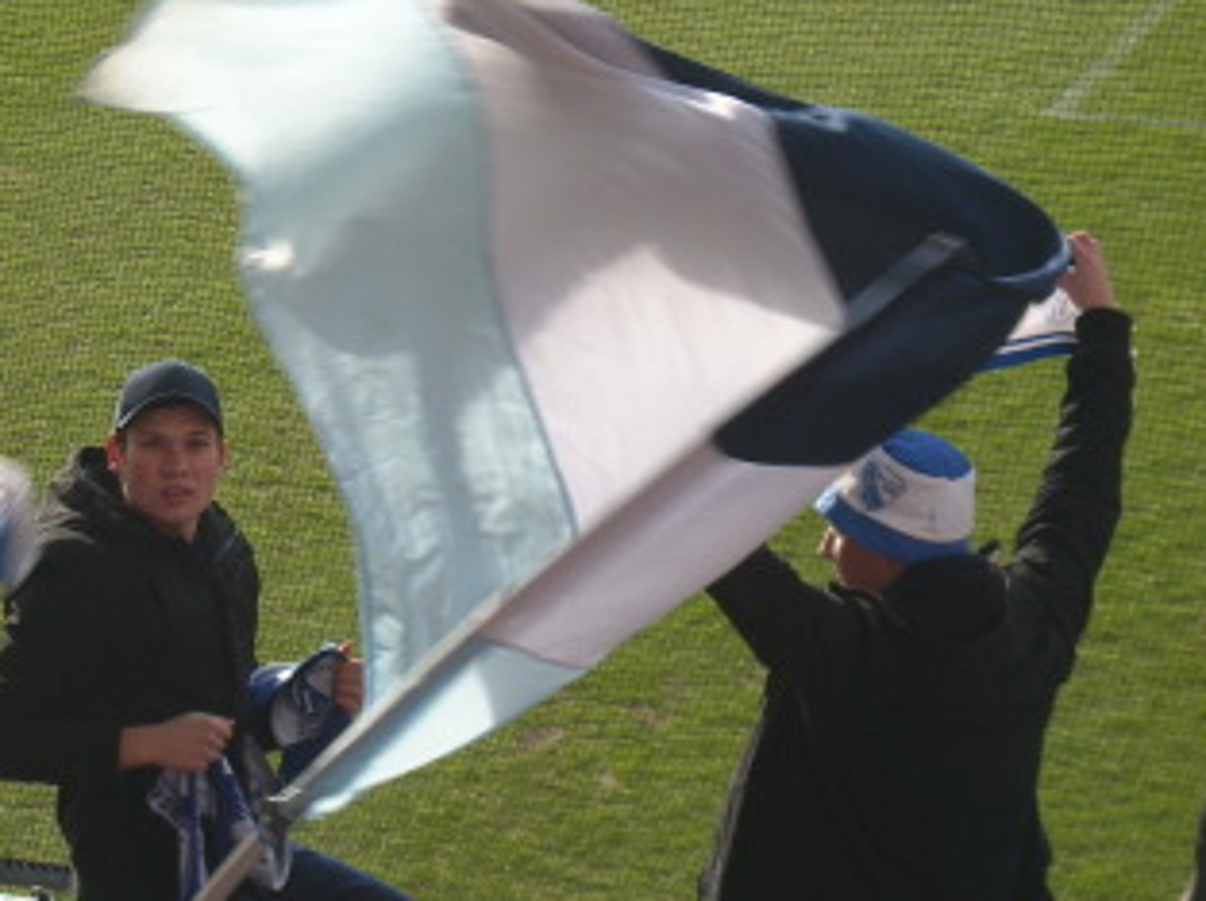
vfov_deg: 8.8
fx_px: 5846
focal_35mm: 168
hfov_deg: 11.8
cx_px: 366
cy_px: 345
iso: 64
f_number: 4.7
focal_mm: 17.1
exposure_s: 1/135
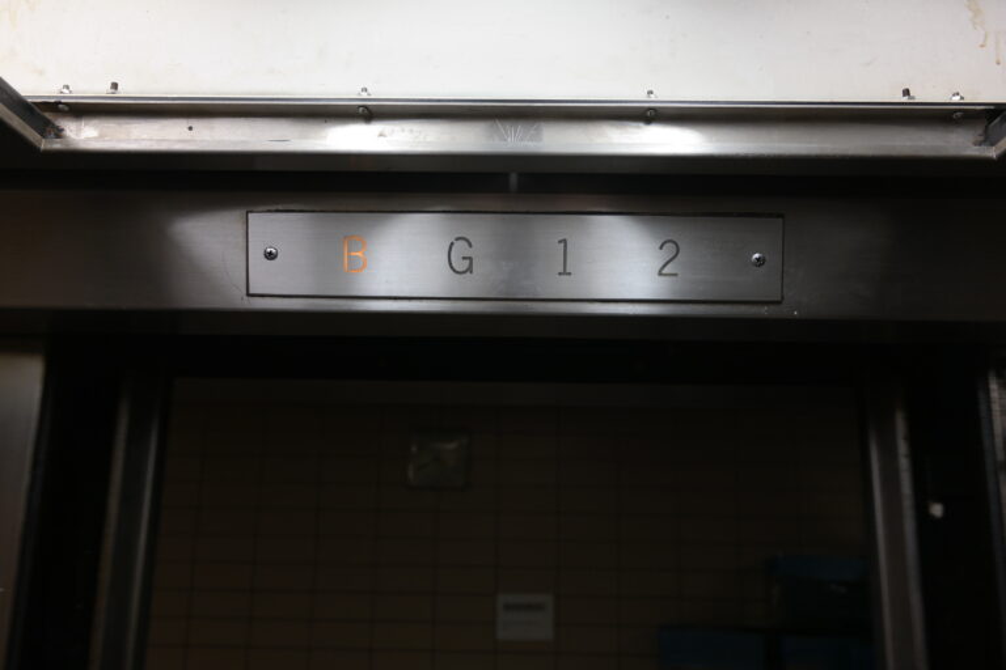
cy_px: 335
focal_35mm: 30
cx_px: 503
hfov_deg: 61.9
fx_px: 838
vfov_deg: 43.6
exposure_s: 1/40
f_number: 3.5
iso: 200
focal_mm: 20
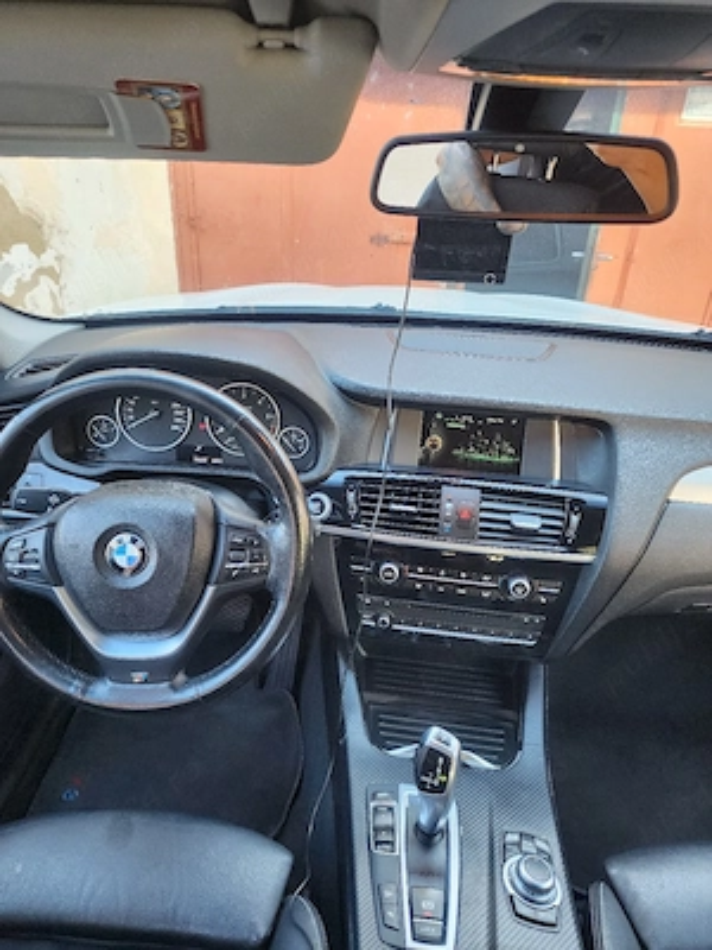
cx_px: 356
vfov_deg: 73.9
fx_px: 631
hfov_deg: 58.9
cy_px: 475
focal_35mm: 23
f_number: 1.8
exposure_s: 1/120
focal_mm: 6.4
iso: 200
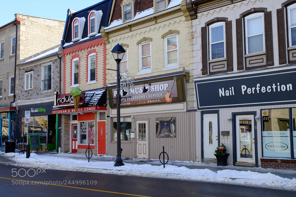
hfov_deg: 41.9
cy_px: 98
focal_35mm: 47
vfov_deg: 28.6
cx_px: 148
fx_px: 386
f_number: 9
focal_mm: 31
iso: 400
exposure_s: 1/210
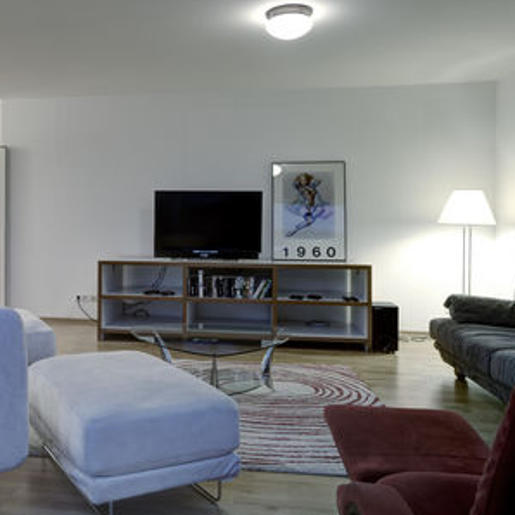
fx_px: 572
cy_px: 234
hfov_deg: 47.3
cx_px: 153
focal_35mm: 34
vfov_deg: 48.4
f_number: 16
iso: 160
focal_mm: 20
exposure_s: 4
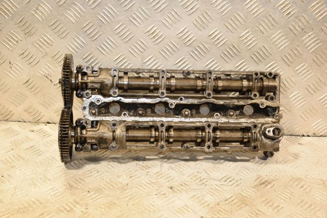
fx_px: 477
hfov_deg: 37.9
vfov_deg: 25.7
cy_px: 109
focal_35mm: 52
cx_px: 164
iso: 800
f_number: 5
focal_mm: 35
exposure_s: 1/200
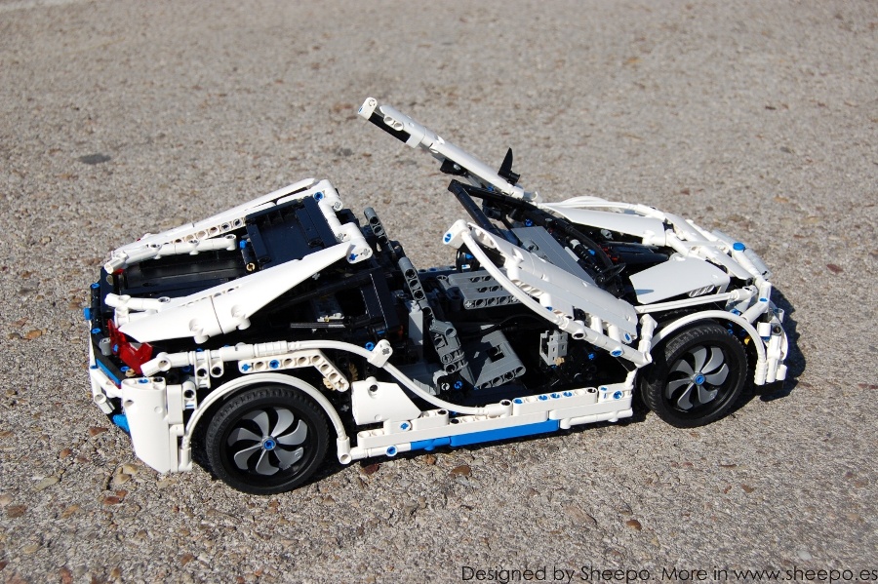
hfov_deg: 43.6
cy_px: 292
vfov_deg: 29.8
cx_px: 439
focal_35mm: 45
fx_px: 1097
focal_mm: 30
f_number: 5.6
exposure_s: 1/1000
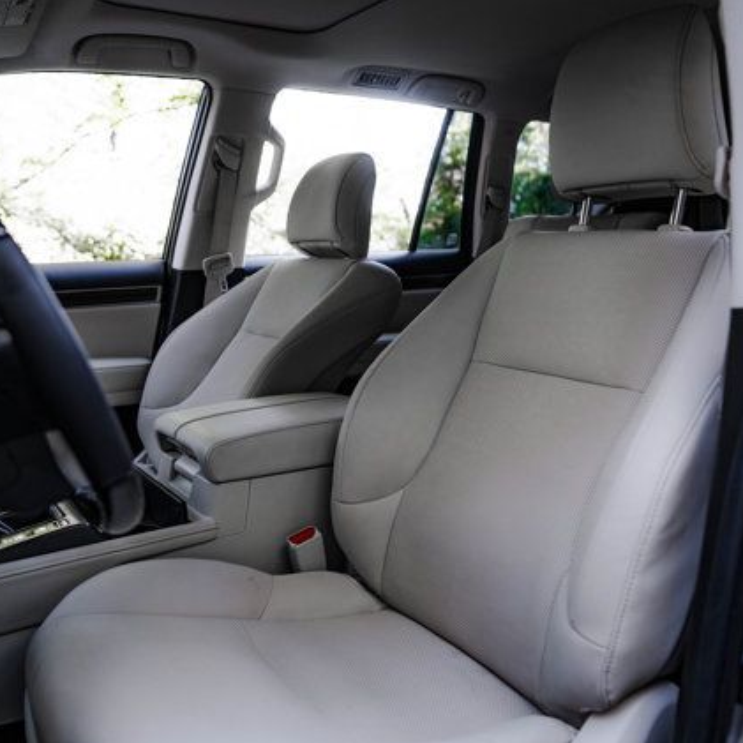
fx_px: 753
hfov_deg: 52.5
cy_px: 373
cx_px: 356
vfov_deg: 52.5
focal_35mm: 31
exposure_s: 1/320
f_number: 2.8
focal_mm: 24
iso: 640
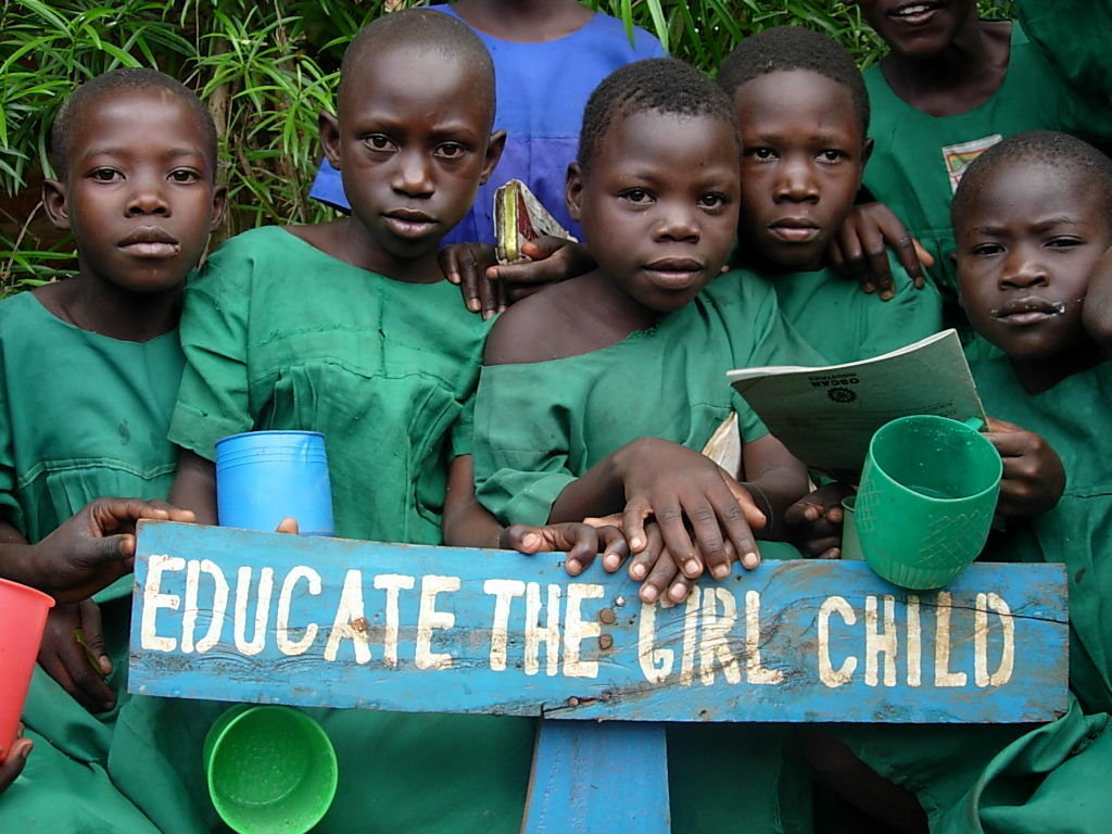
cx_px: 556
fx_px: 1221
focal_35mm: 38
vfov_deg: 37.7
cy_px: 417
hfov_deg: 49.0
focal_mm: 7.8
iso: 79
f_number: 2.8
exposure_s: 1/215
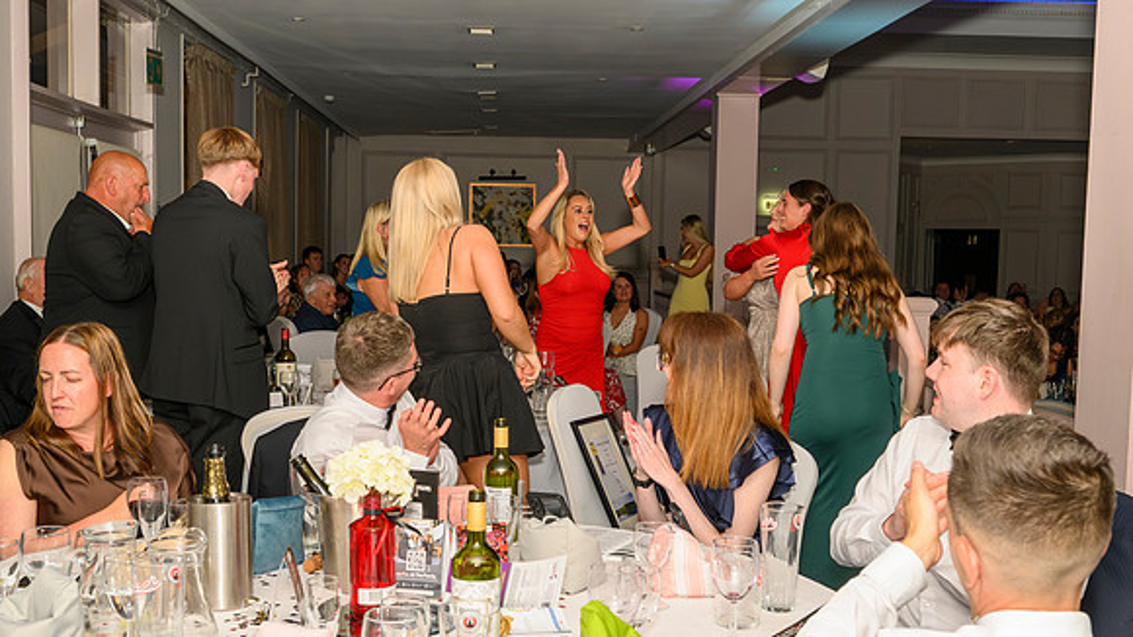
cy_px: 367
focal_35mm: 42
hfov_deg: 48.6
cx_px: 558
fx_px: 1255
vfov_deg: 28.4
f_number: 6.3
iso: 500
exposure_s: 1/125
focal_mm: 26
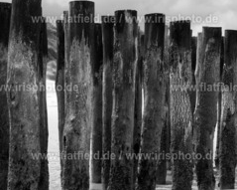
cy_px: 74
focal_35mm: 103
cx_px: 190
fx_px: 722
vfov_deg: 14.9
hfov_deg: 18.5
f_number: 11
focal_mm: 27.6
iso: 160
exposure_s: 1/220
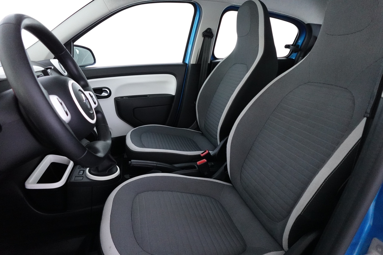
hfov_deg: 84.0
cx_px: 192
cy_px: 128
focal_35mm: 20
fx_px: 213
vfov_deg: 61.9
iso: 2500
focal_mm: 7.6
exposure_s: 1/80
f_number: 2
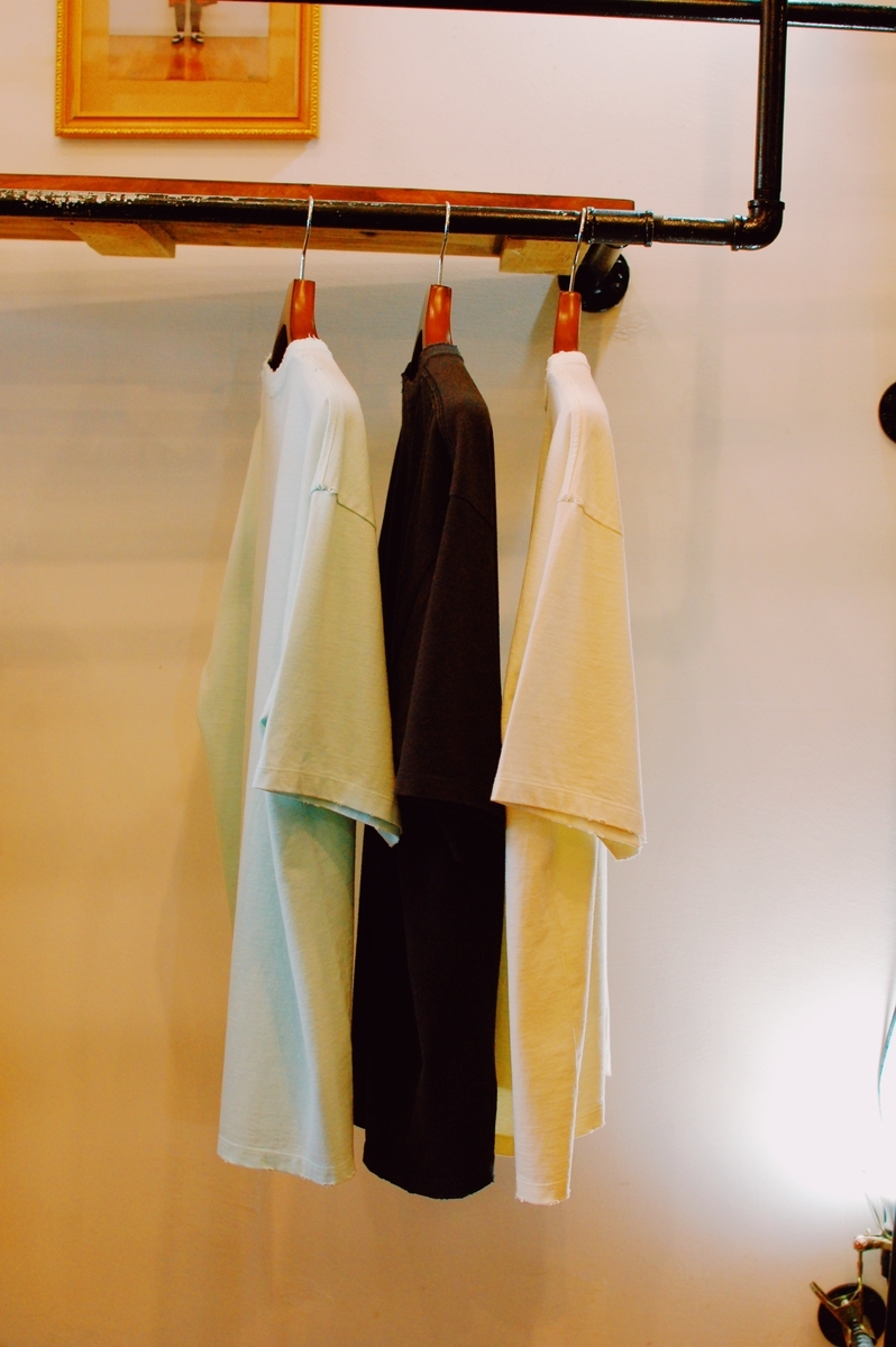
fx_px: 1963
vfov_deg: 37.9
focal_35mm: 52
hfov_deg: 25.7
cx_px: 448
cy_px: 674
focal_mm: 35
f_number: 4
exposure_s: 1/60
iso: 800
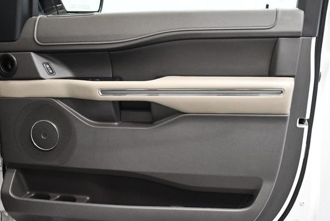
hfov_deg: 46.4
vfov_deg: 31.9
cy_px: 126
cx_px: 168
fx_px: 385
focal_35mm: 42
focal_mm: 18
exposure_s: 1/125
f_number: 3.5
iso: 3200
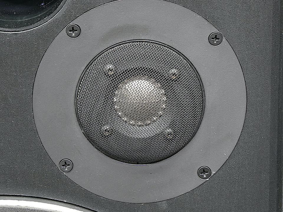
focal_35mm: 160
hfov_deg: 12.3
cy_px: 106
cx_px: 142
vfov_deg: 9.3
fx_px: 1308
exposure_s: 1.6
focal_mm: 28.7
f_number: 5.5
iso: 200
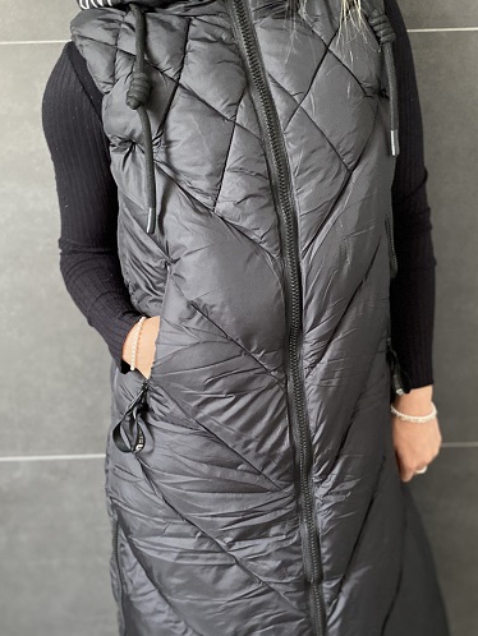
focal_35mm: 40
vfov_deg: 46.7
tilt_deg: -16.2
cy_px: 357
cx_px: 273
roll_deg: +1.3
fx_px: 736
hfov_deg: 35.9
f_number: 1.8
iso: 640
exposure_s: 1/34
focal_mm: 4.25
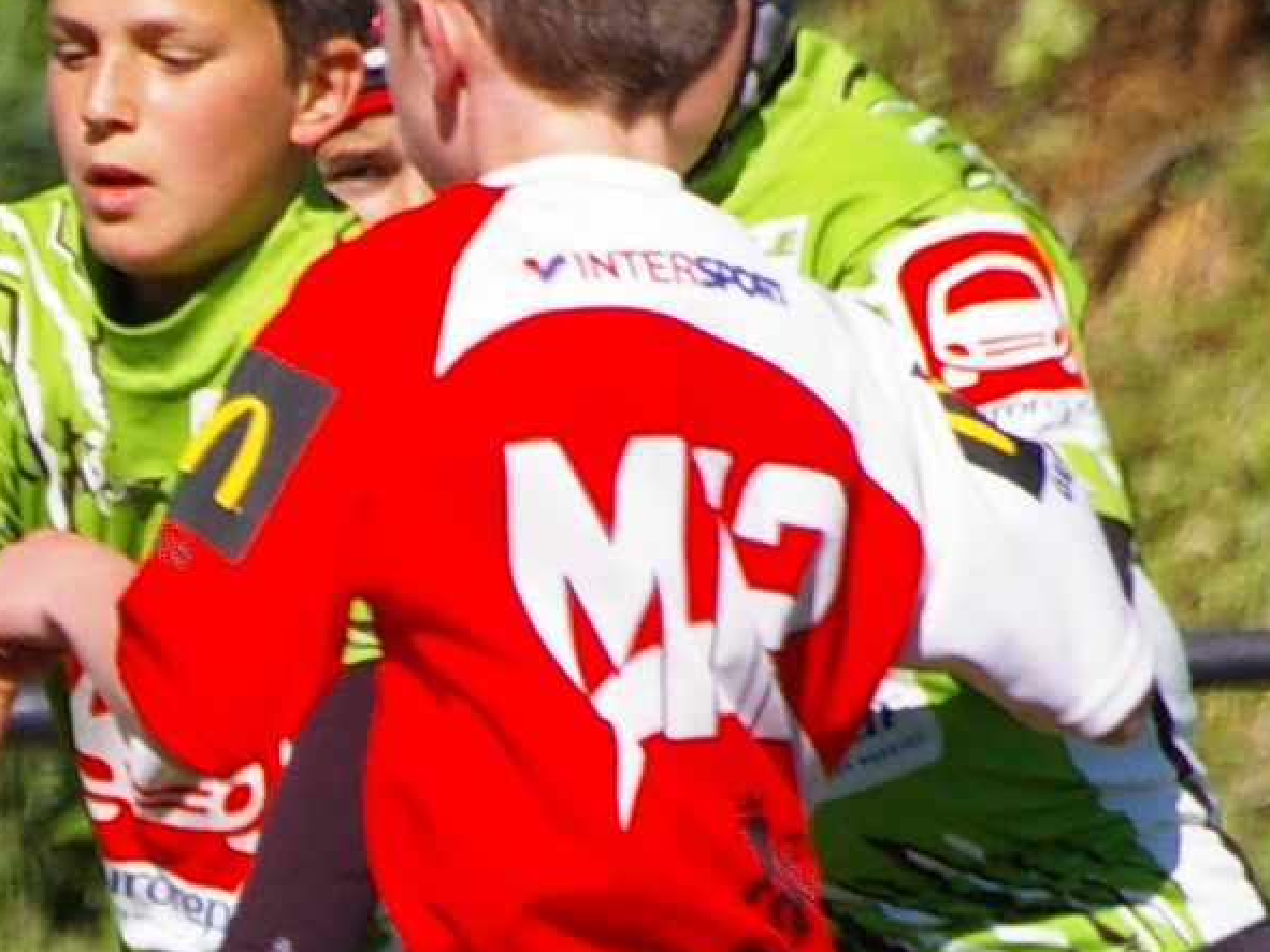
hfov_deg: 0.9
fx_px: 80771
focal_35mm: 2202
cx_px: -389
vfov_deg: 0.7
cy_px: 1195
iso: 400
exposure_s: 1/750
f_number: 9.5
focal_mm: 300
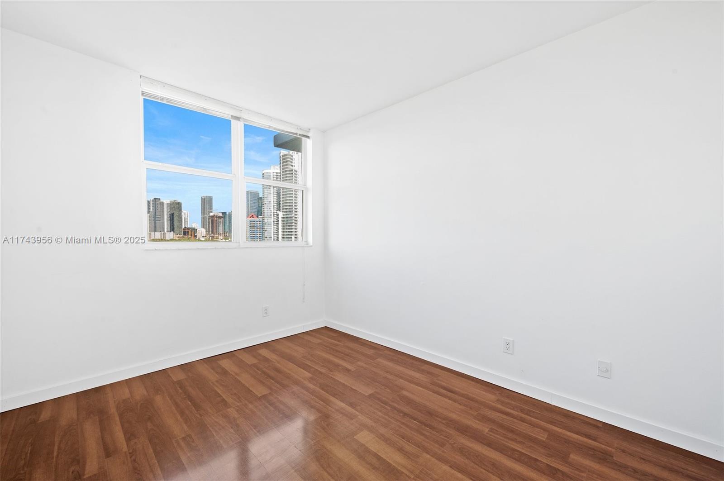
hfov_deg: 104.3
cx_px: 362
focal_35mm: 14
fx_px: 281
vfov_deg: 81.1
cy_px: 240
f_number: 8
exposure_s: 1/13
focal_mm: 14
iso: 200
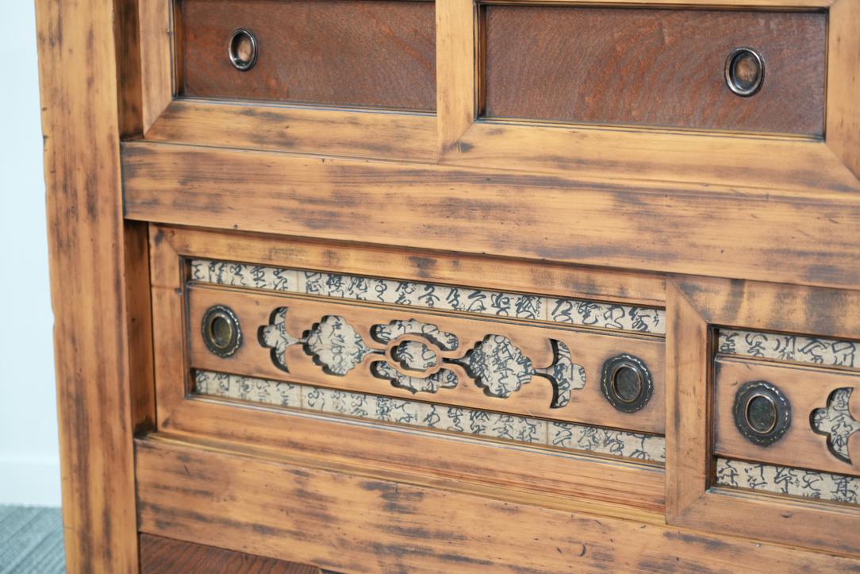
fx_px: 1768
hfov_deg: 27.3
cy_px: 287
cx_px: 430
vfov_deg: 18.4
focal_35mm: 74
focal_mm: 74
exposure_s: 1/80
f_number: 4
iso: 2000
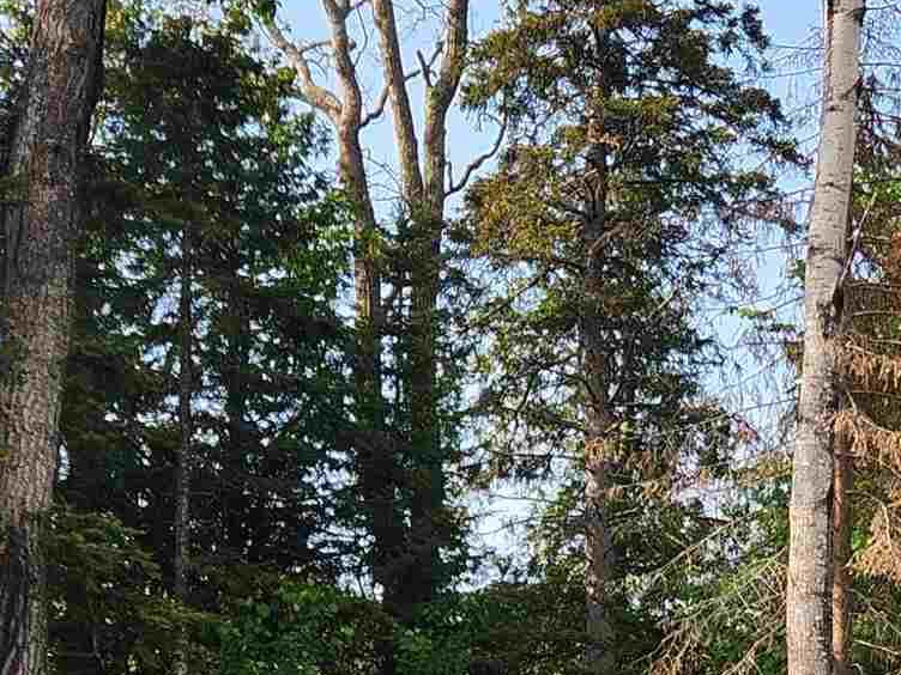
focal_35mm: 94
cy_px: 833
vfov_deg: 15.1
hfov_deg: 19.9
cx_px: 1006
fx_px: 2447
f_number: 1.8
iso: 20
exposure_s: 1/538
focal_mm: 5.4
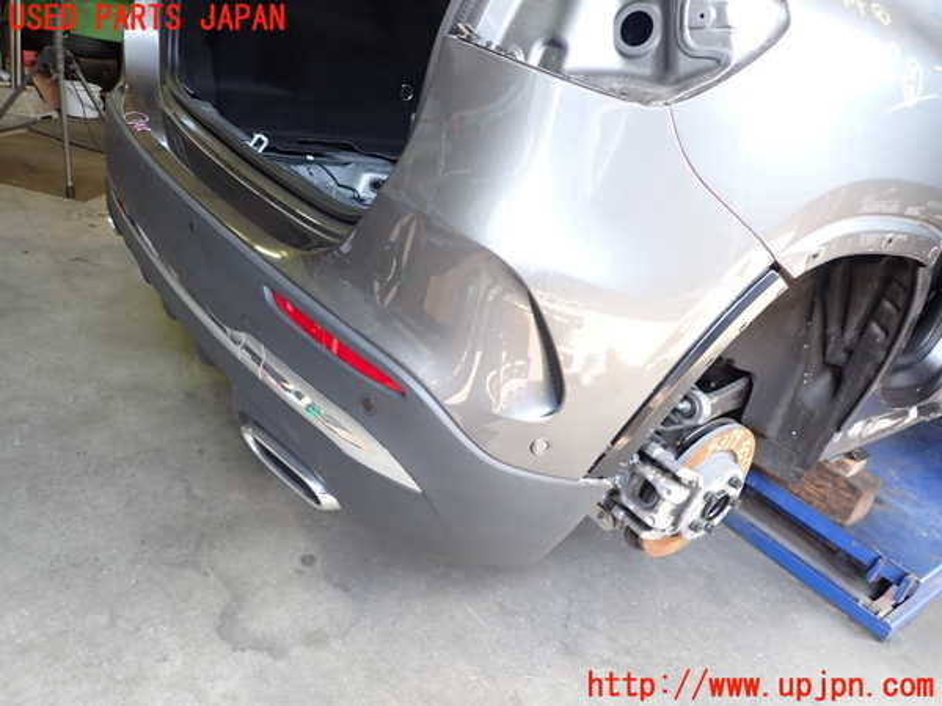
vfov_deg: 54.9
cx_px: 471
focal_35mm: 25
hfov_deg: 69.4
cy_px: 353
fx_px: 680
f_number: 2
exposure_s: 1/40
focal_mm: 4.5
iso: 200
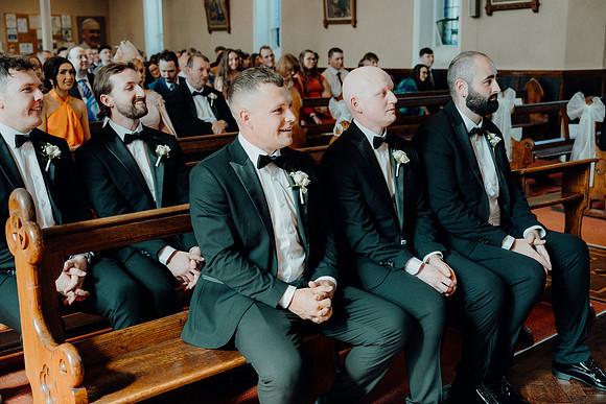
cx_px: 303
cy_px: 202
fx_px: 707
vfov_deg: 31.9
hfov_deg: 46.4
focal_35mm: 42
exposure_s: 1/200
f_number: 3.5
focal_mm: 42
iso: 1600
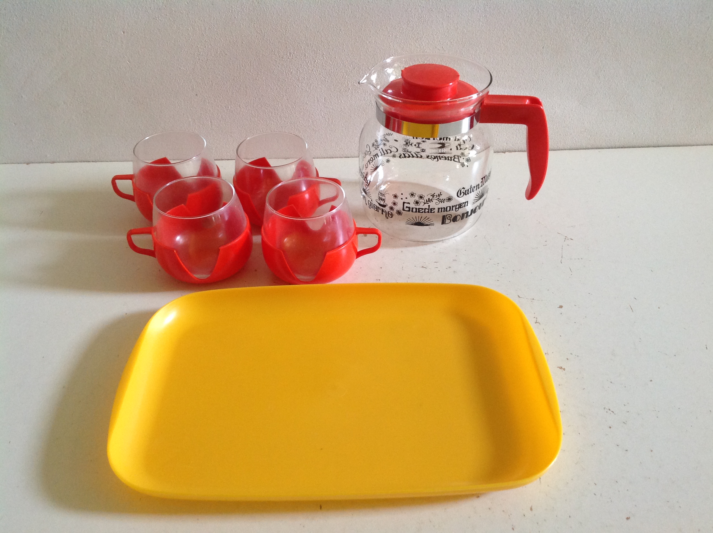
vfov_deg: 40.6
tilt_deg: -37.1
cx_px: 356
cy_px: 266
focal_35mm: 35
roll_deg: +0.6
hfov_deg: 52.7
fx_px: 720
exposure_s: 1/15
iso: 125
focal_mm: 4.28
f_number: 2.4
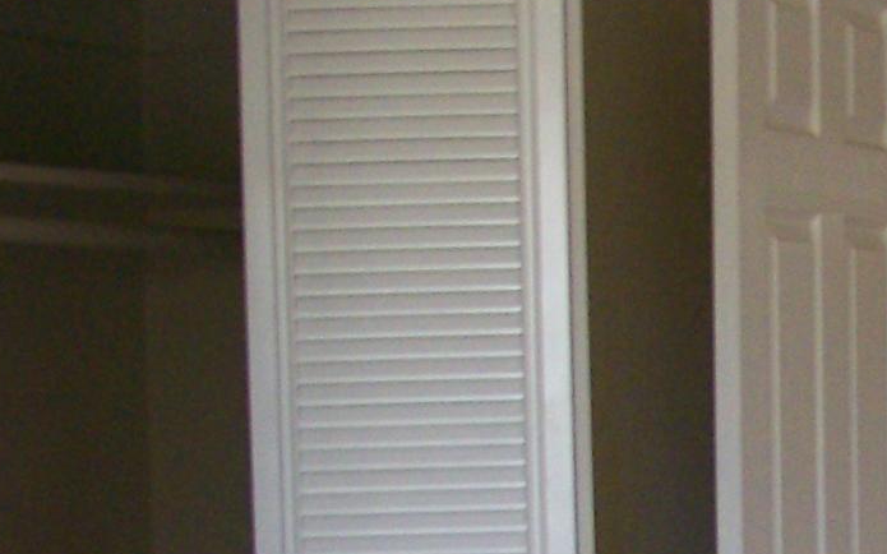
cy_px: 906
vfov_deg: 8.4
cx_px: 1159
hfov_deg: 13.4
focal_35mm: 151
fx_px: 3649
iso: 160
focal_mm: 5.85
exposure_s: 1/30
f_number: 2.8
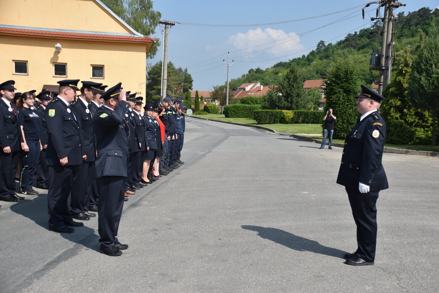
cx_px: 220
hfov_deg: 46.4
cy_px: 146
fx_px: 512
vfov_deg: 31.9
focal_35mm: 42
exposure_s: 1/1600
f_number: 4
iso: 200
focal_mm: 28
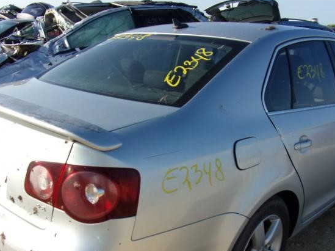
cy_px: 165
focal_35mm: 35
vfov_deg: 40.2
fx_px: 338
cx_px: 177
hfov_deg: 52.6
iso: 80
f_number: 3.3
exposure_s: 1/750
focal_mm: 4.3
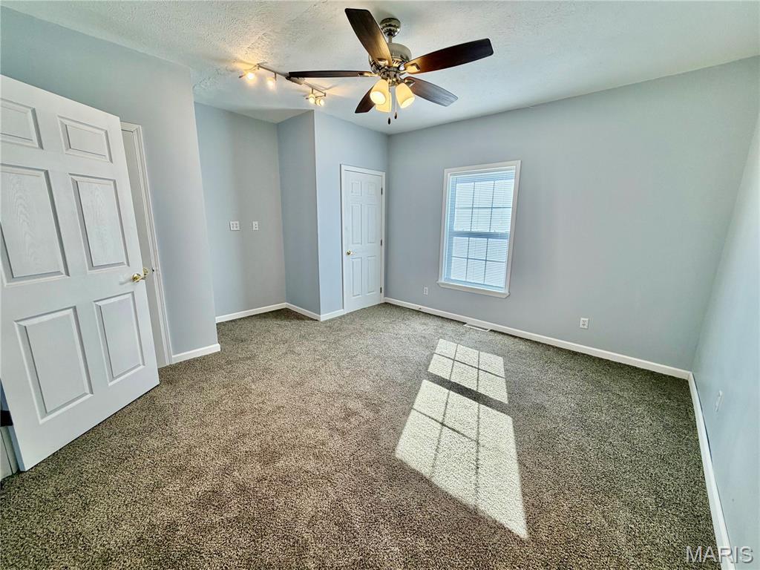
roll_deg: -0.5
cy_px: 285
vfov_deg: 85.7
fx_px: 307
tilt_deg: -12.1
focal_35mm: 14
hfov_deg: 102.1
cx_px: 380
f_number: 2.2
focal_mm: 2.22
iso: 80
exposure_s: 1/120
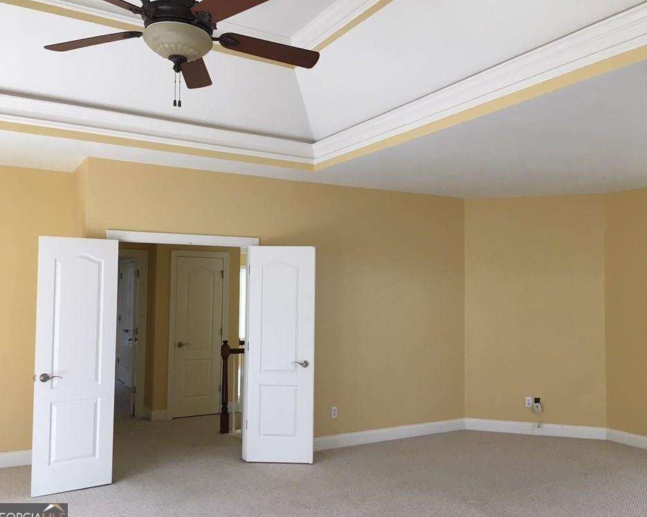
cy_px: 264
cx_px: 343
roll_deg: -0.5
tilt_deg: +2.7
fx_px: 594
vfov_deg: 47.1
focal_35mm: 31
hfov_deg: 57.1
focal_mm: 4.15
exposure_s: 1/40
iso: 32
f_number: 2.2
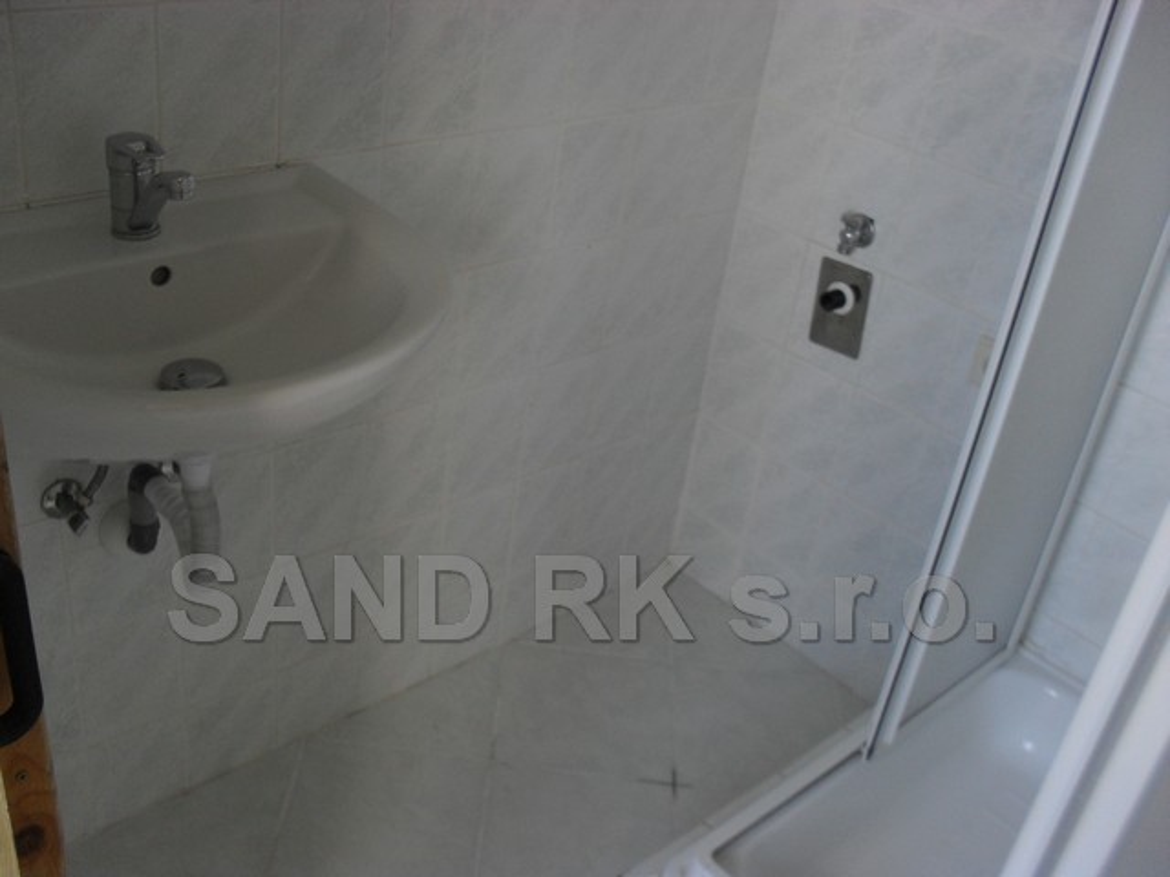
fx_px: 1183
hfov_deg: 52.6
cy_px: 438
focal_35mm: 35
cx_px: 585
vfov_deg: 40.7
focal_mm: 6.3
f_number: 3.2
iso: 100
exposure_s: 1/45
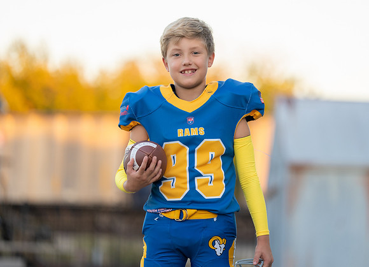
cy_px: 129
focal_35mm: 171
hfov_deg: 11.7
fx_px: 1794
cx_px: 207
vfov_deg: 8.5
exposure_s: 1/320
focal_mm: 155
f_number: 2.8
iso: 400
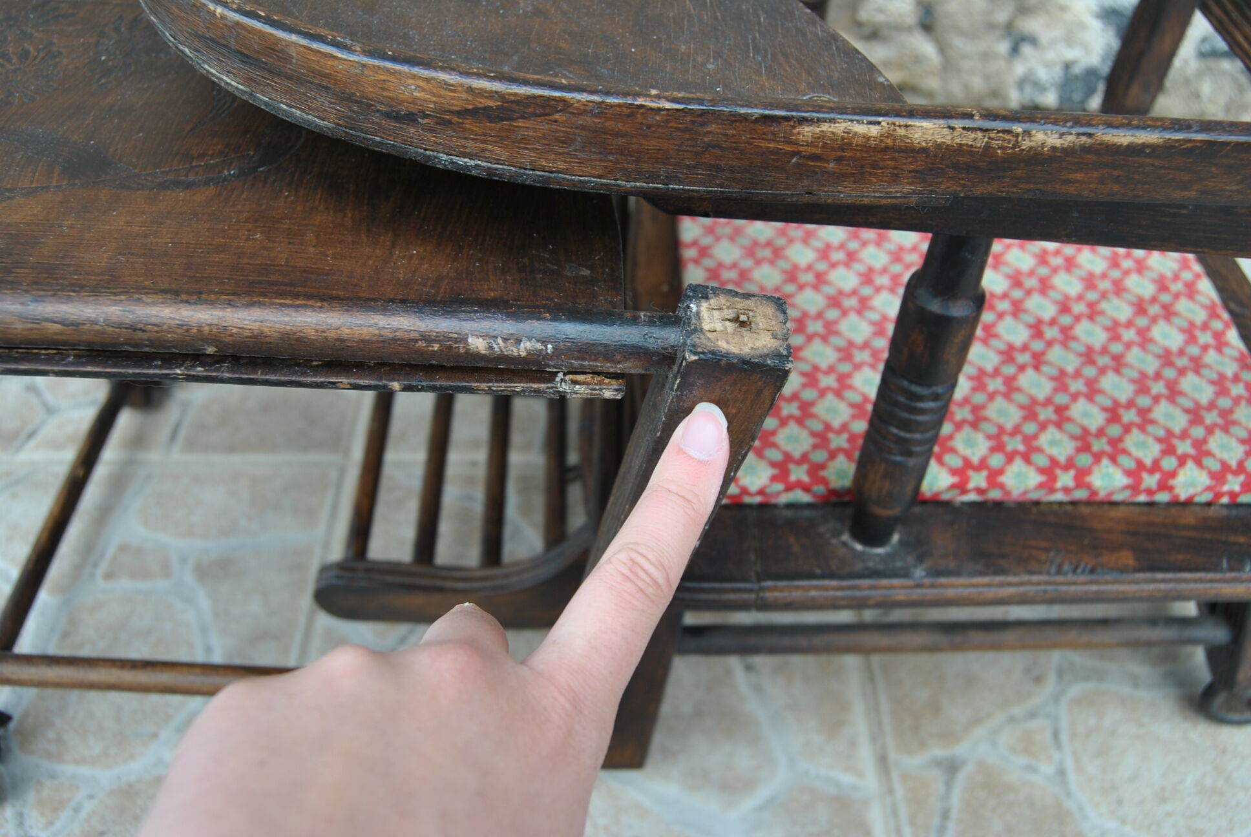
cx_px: 626
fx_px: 1148
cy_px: 418
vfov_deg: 40.1
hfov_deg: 57.2
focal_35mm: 33
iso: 100
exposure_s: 1/125
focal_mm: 22
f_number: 5.6
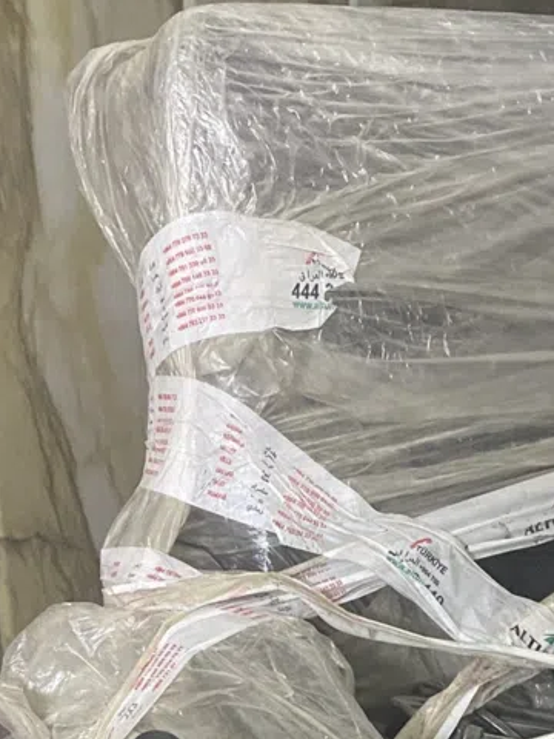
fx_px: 1579
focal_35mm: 74
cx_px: 560
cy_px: 983
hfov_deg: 19.3
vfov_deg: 23.1
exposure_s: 1/25
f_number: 1.8
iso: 800
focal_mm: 4.25
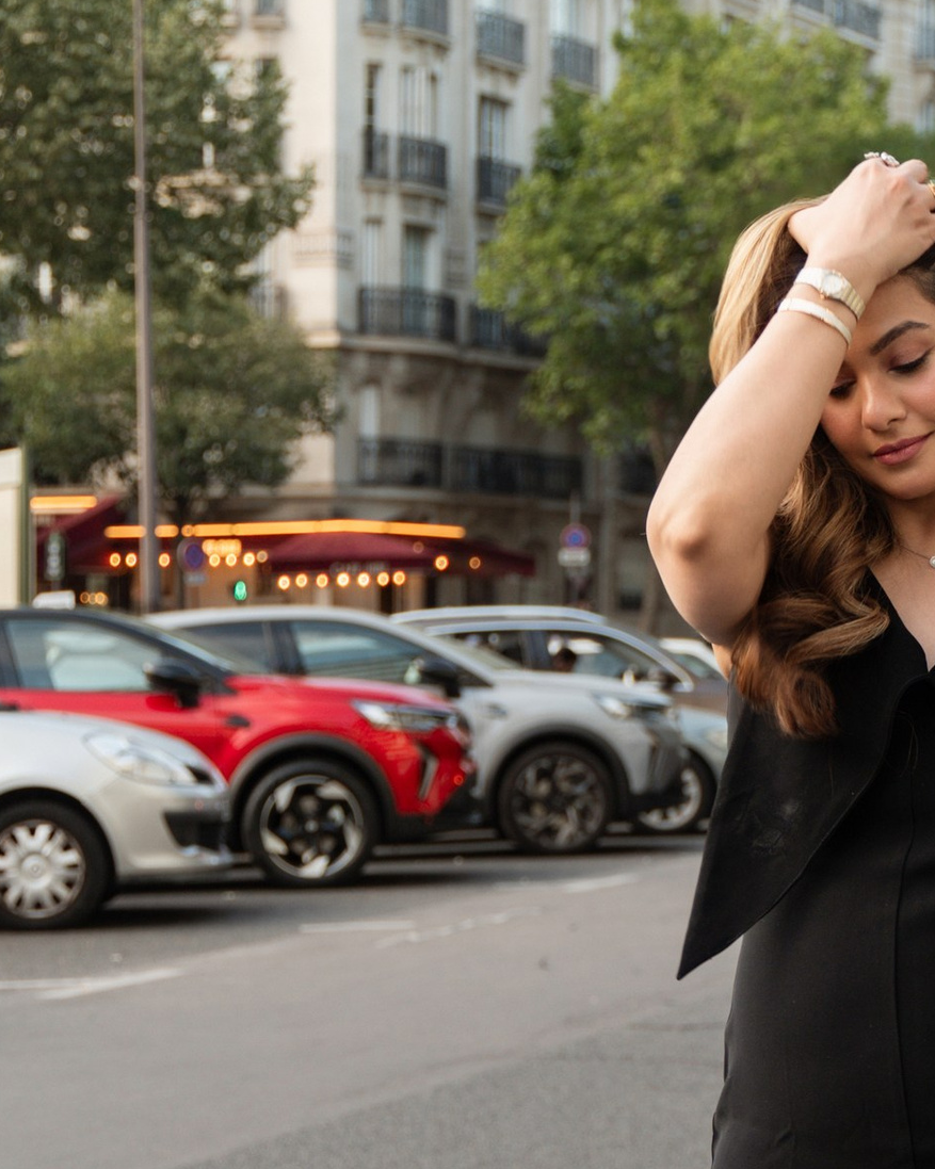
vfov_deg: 20.8
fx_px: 3184
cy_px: 754
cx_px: 994
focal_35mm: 92
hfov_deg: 16.3
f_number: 2.8
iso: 125
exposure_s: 1/160
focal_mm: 28
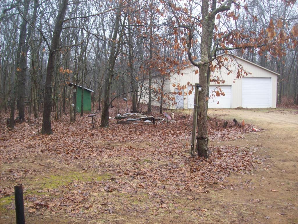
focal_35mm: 36
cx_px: 149
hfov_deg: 51.4
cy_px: 112
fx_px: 310
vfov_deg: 39.6
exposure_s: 1/64
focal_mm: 6
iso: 80
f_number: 2.7
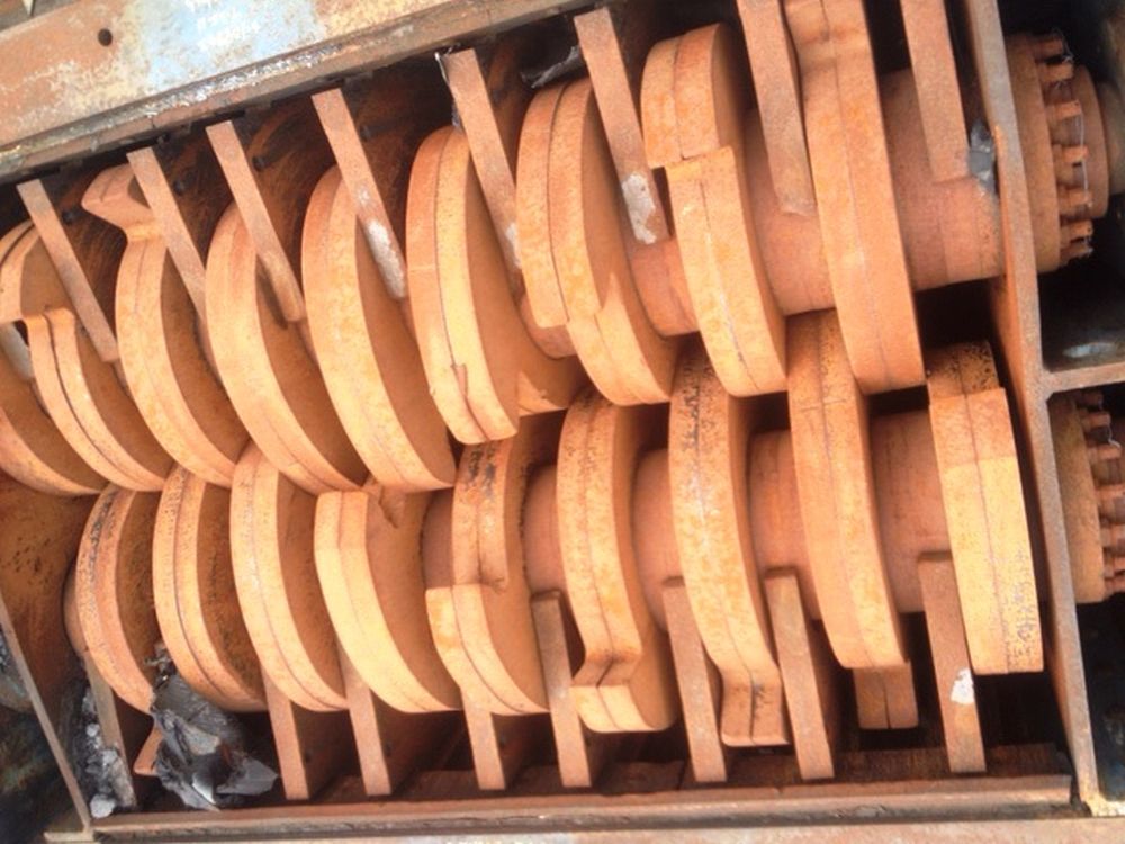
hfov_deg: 52.6
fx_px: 1137
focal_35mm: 35
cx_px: 562
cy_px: 422
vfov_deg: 40.7
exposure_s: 1/230
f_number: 2.4
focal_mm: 4.28
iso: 50
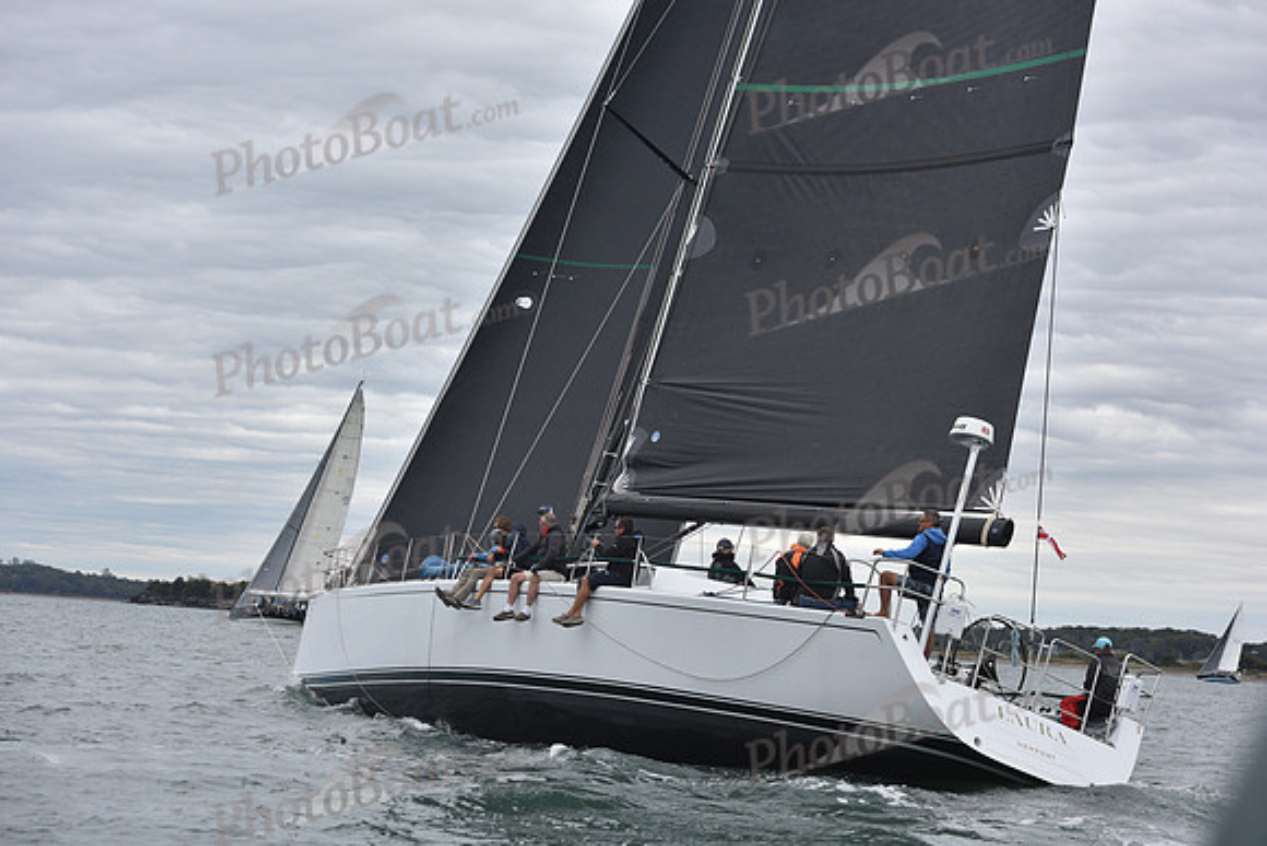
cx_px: 634
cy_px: 423
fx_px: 2886
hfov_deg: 24.8
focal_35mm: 82
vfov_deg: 16.7
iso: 400
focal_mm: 82
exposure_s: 1/1000
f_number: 5.6
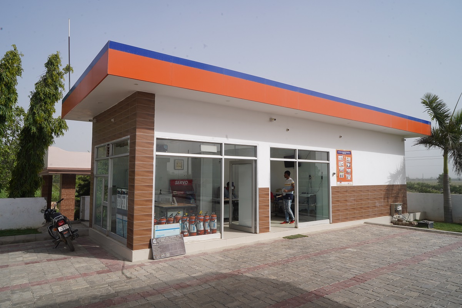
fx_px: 308
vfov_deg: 53.1
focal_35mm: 24
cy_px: 154
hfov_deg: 73.7
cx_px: 231
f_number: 18
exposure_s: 1/125
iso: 200
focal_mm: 24
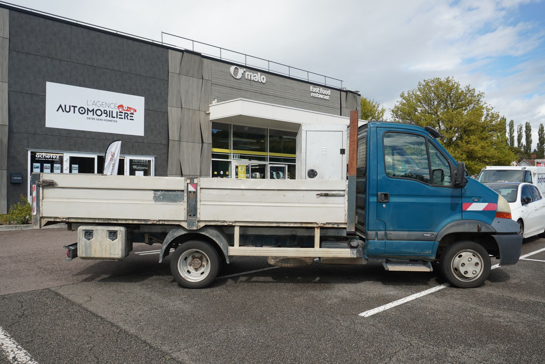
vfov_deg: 43.7
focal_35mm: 30
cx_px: 272
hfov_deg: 61.9
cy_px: 182
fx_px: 454
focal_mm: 20
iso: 100
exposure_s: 1/160
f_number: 5.6
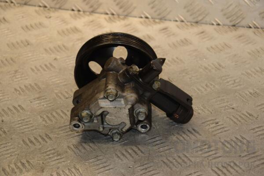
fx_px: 825
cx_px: 132
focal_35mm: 112
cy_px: 88
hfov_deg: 18.2
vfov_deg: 12.2
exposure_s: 1/200
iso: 800
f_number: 6.3
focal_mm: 75
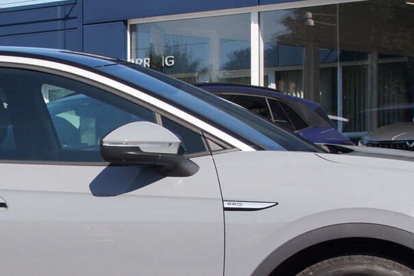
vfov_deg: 11.8
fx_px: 1322
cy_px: 227
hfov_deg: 17.5
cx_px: 37
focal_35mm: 115
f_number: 8
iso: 100
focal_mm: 24
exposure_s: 1/250
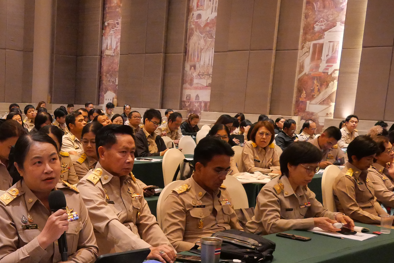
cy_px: 226
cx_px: 39
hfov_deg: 32.7
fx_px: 635
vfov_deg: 22.9
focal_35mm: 58
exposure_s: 1/125
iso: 3200
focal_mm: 14
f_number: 3.6
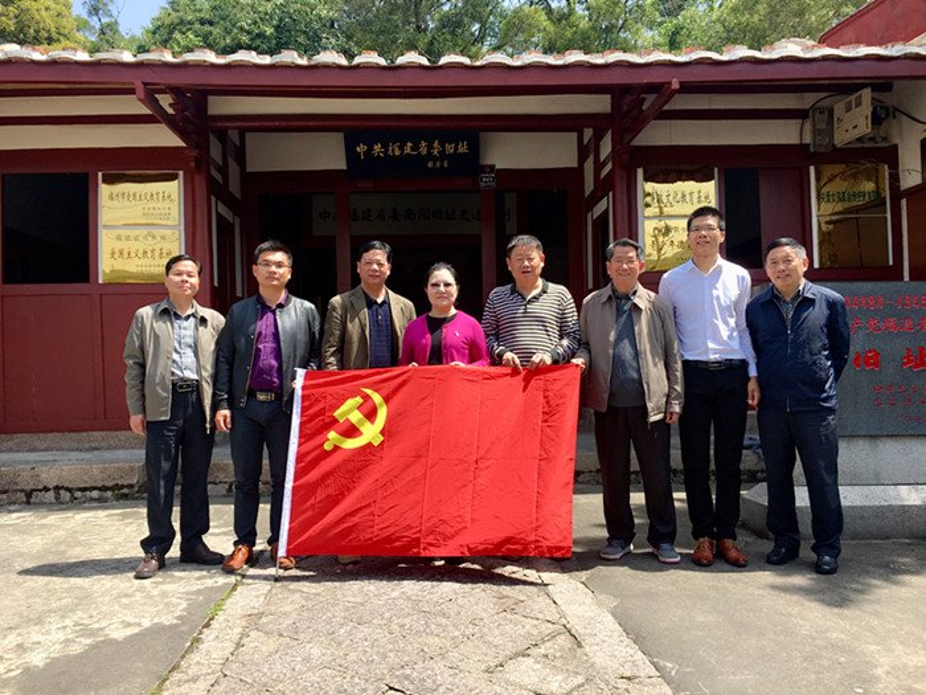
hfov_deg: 61.7
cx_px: 463
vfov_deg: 48.2
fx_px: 776
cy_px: 348
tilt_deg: +2.1
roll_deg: +1.8
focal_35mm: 29
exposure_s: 1/553
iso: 25
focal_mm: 4.15
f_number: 2.2
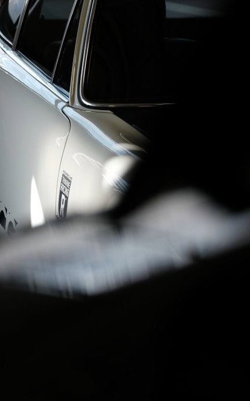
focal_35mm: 152
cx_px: 52
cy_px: 108
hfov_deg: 8.6
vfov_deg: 13.7
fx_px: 1659
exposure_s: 1/1000
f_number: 2.8
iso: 640
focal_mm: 55
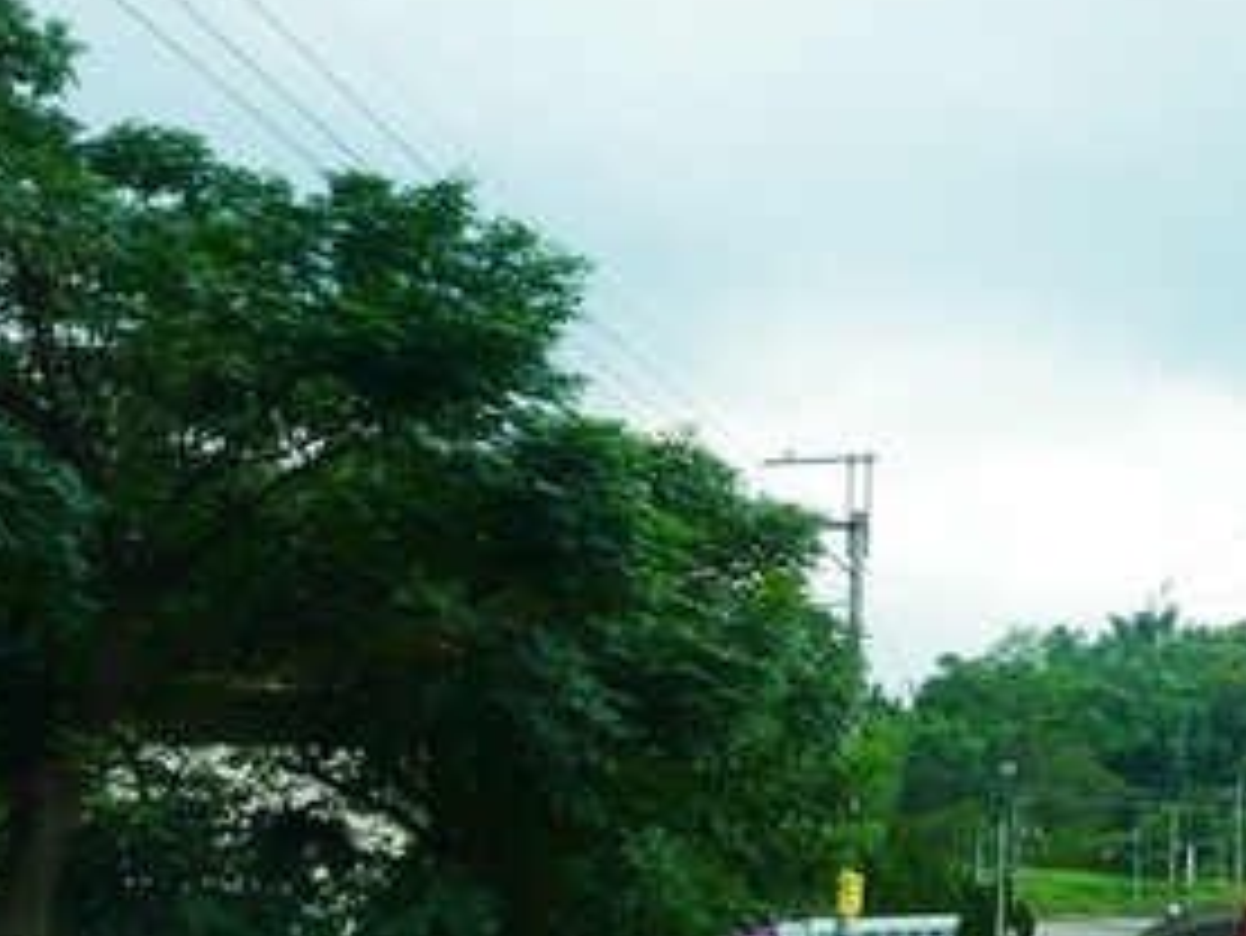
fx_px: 1873
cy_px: 544
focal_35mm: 52
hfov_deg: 32.9
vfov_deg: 28.0
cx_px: 1322
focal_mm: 12
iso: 200
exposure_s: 1/200
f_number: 4.5
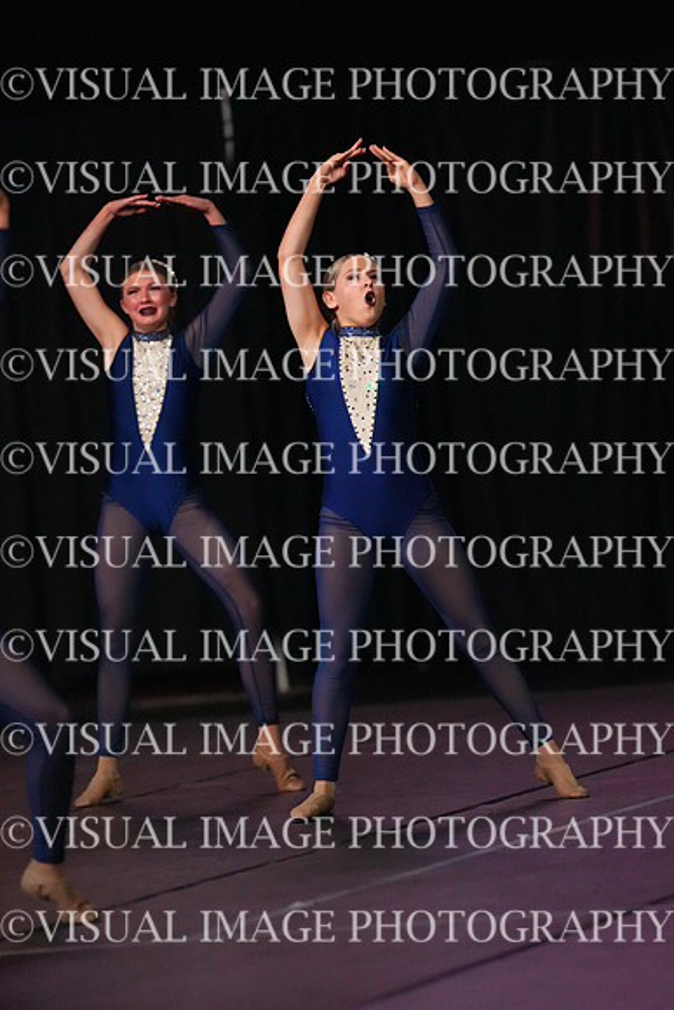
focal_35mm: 300
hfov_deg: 4.6
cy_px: 505
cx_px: 337
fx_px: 8419
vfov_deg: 6.9
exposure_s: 1/1250
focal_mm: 300
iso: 16000
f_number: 3.5
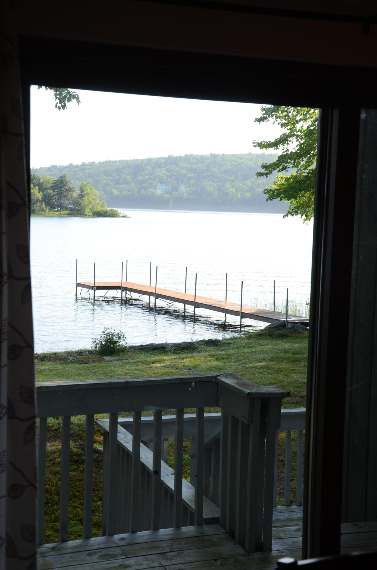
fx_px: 900
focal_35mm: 57
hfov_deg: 23.7
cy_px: 285
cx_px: 188
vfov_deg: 35.1
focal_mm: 38
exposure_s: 1/250
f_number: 8
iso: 320
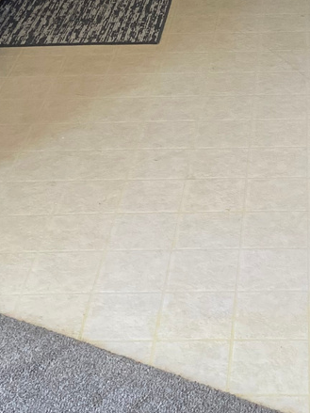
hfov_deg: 16.1
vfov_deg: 20.7
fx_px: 1087
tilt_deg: -19.1
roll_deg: +4.3
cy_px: -14
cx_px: 238
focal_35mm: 91
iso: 125
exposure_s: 1/121
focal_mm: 4.25
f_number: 1.8
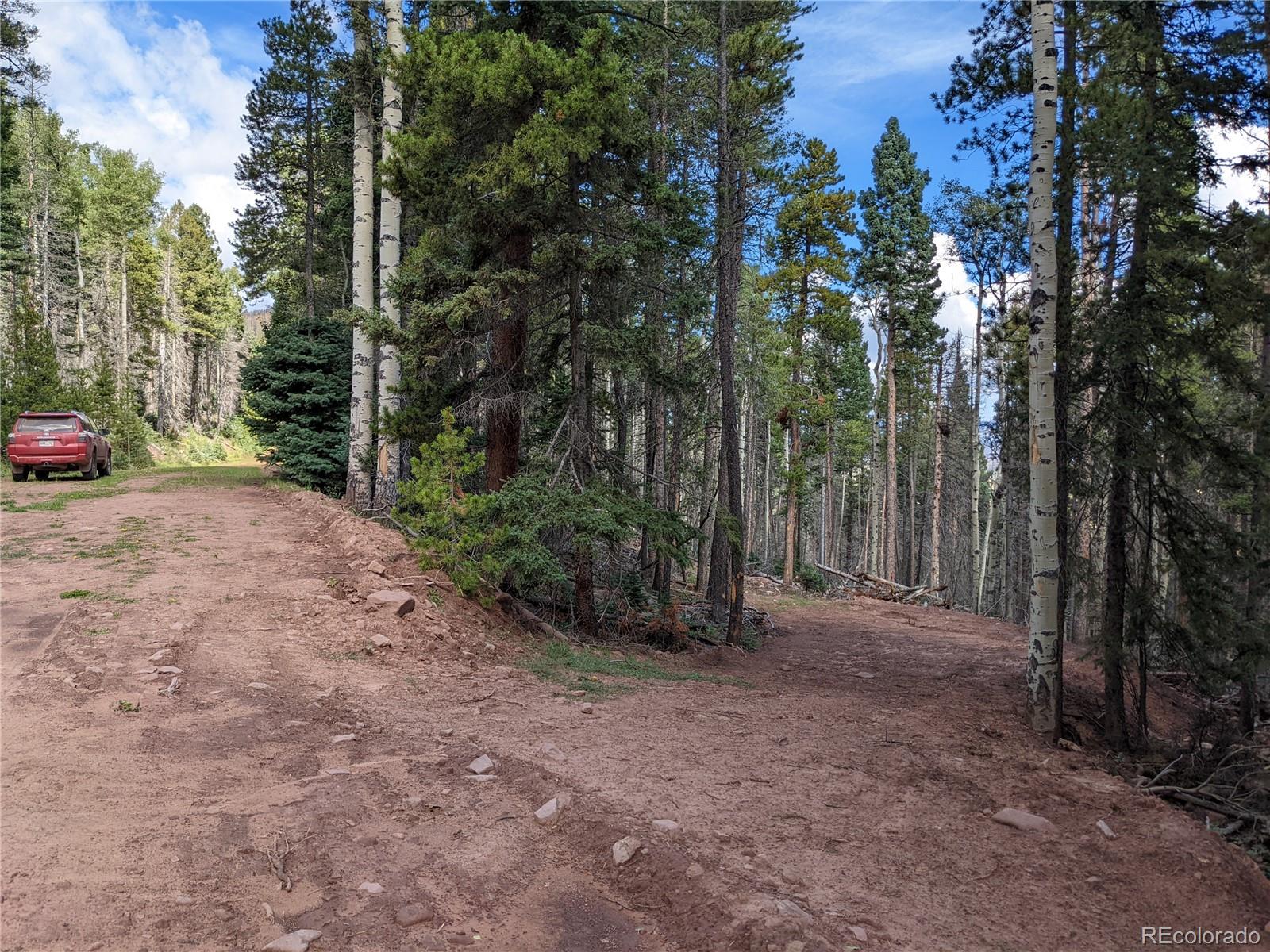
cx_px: 635
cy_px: 476
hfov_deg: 65.3
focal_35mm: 27
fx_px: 991
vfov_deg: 51.4
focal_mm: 4.38
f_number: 1.73
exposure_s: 1/1170
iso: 43
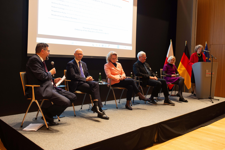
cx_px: 112
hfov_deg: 54.4
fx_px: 219
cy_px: 75
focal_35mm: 35
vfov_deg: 37.9
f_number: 4
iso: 1600
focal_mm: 35
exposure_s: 1/60
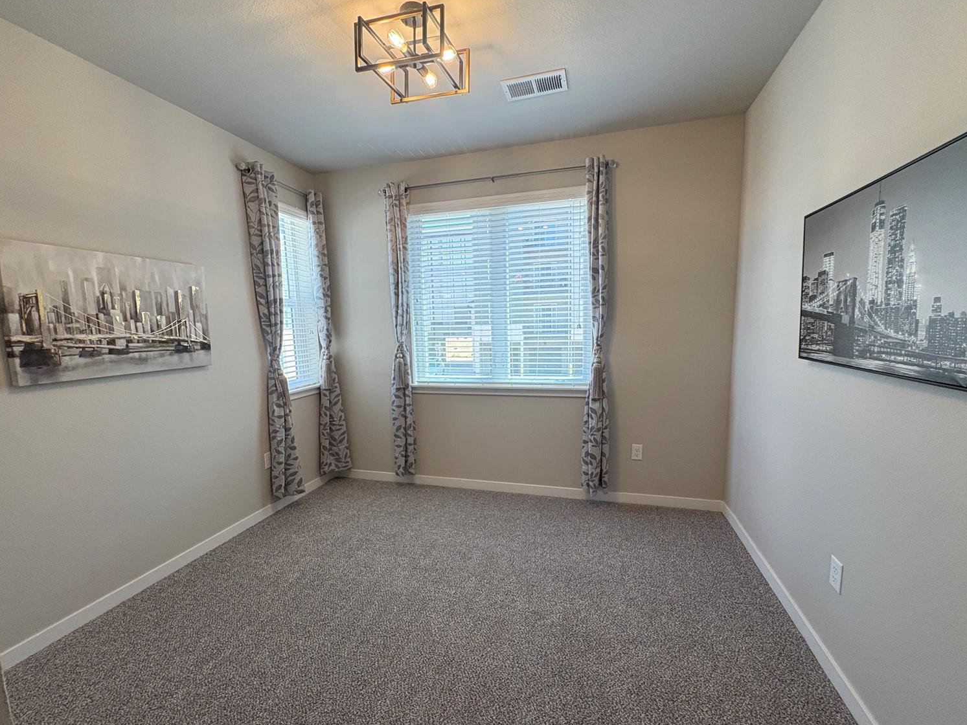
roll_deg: +1.4
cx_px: 482
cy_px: 381
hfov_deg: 98.2
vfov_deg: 81.7
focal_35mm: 15
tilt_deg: -7.5
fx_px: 419
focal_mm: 2.22
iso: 320
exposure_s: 1/120
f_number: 2.2
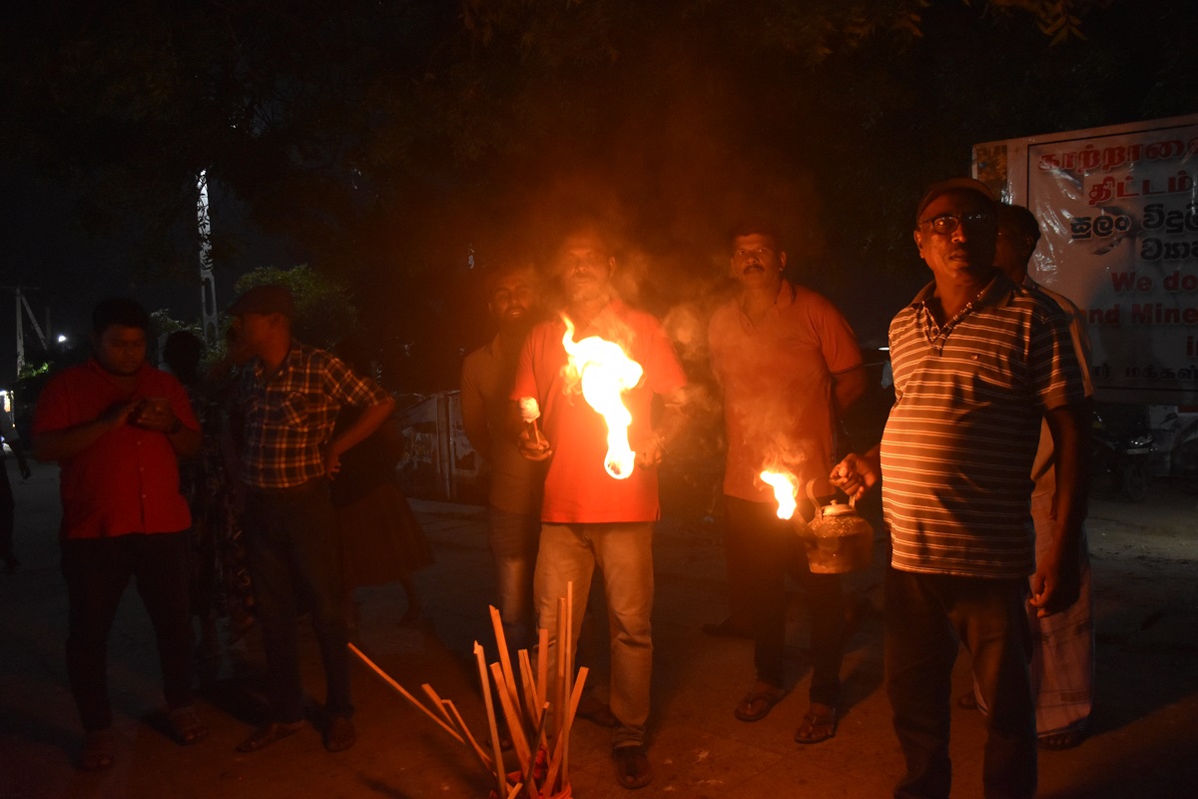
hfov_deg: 67.4
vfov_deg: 47.9
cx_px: 599
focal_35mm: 27
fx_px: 898
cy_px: 400
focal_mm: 18
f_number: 3.5
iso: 2500
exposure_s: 1/60
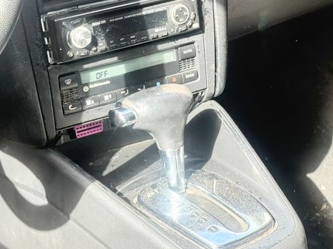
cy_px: 105
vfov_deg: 14.2
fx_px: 1000
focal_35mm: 104
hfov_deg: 18.9
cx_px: 218
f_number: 1.78
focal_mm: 6.76
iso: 125
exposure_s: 1/215
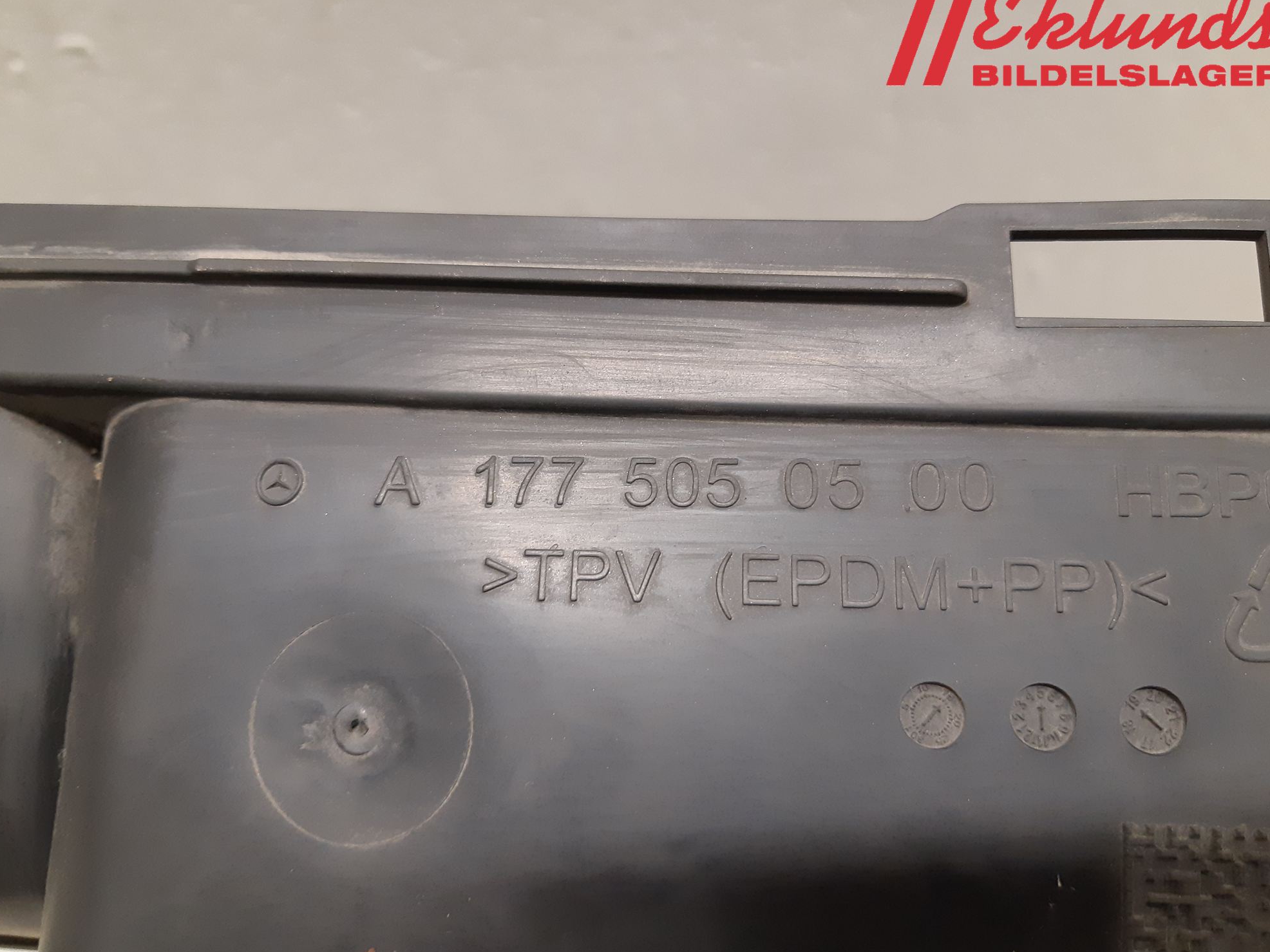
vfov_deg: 51.4
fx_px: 991
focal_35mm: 27
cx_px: 622
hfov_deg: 65.3
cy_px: 471
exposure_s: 1/33
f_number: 1.7
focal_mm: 3.93
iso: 200
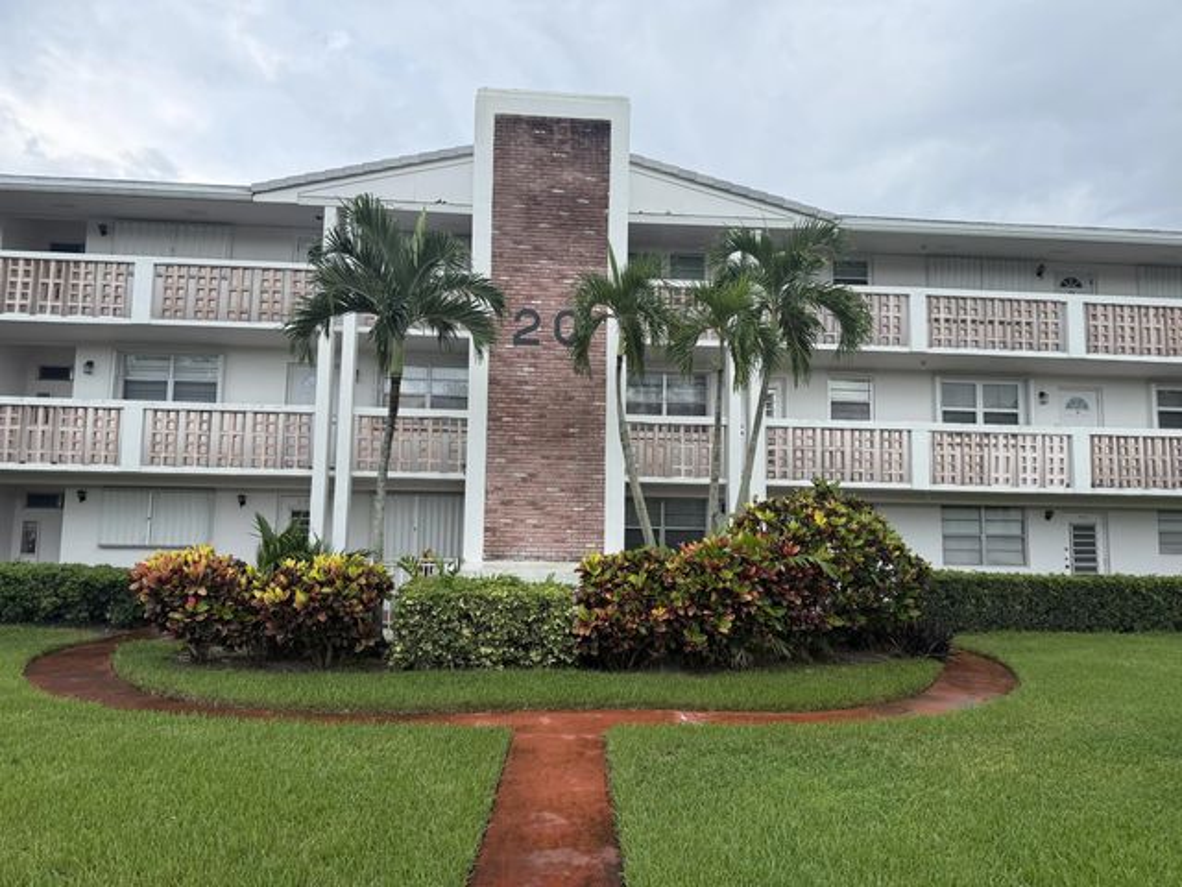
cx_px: 591
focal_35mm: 24
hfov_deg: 71.6
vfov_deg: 56.8
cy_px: 444
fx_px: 820
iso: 100
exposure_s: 1/1812
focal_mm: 6.76
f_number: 1.78
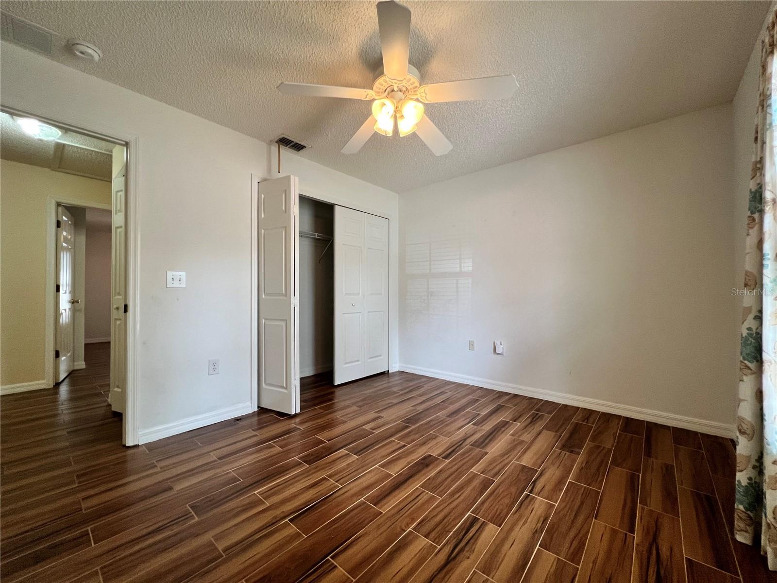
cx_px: 388
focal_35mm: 13
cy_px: 292
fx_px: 292
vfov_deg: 89.9
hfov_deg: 106.2
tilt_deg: +0.7
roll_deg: +0.5
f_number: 1.8
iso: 200
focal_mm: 1.57
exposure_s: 1/120
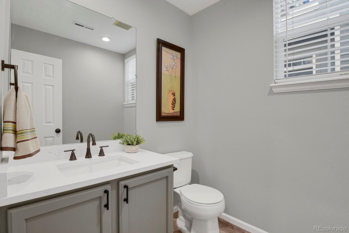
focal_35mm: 17
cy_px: 116
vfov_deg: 70.4
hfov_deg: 93.3
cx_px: 174
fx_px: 165
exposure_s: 2
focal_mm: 17
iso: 250
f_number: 8
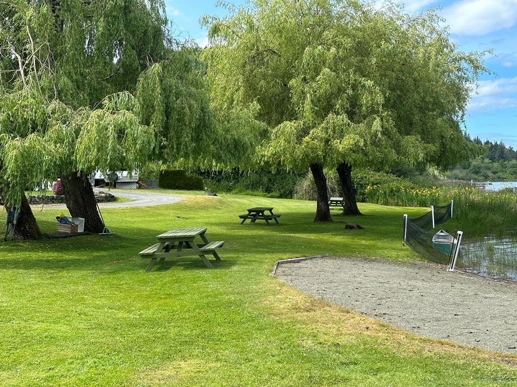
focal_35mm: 50
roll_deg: +0.4
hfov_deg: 38.2
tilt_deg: -2.7
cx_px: 249
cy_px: 199
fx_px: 747
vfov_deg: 29.1
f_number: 1.78
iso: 64
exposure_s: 1/1880
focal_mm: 6.86
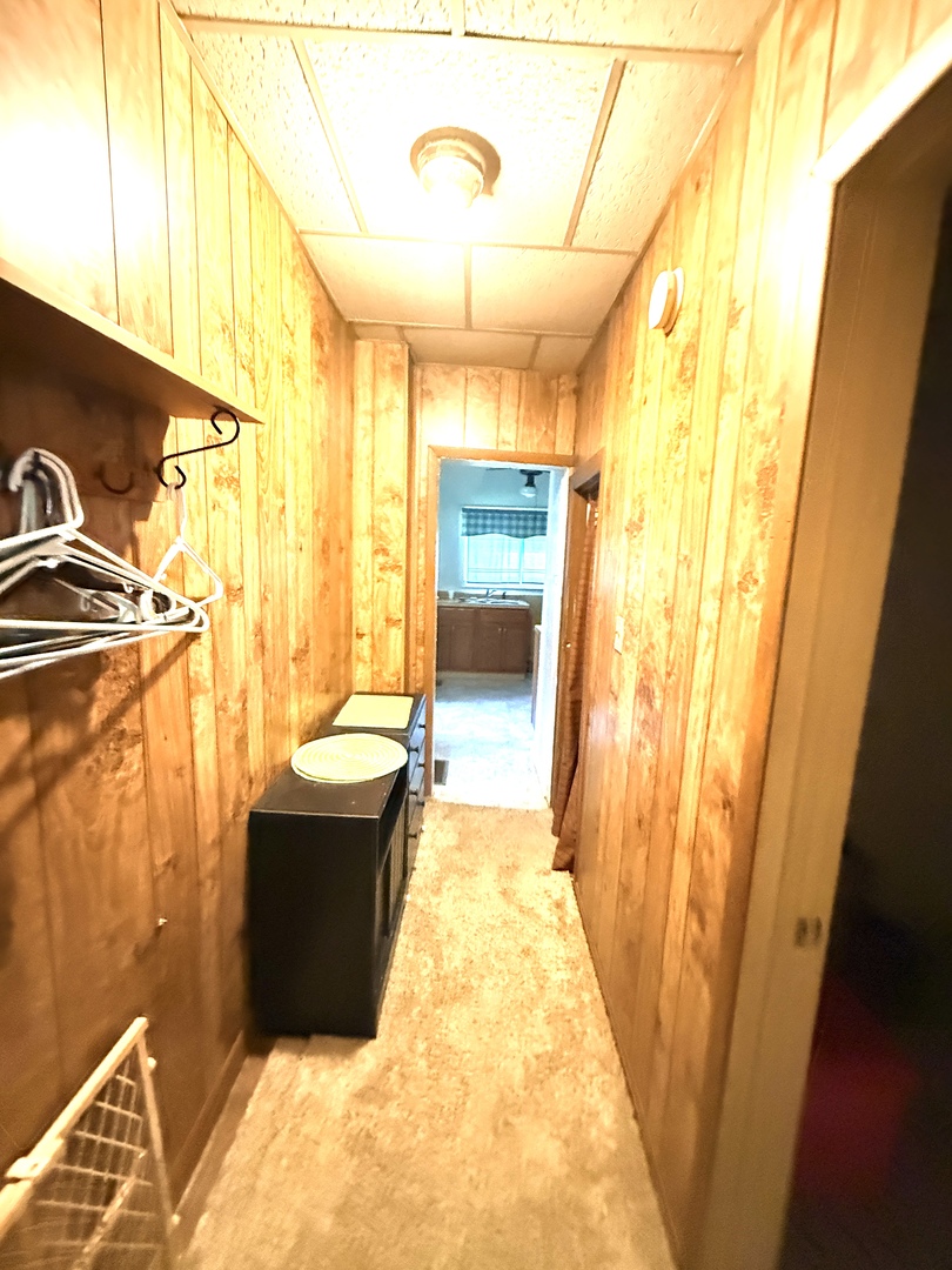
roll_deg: -0.9
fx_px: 513
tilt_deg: -9.5
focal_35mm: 14
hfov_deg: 85.7
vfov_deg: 102.1
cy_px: 635
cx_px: 476
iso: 1250
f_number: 2.2
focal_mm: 2.22
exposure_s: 1/40
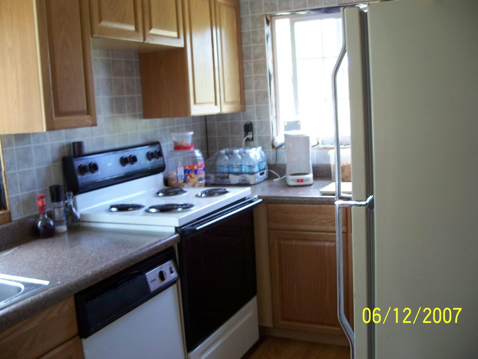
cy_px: 180
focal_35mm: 38
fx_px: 525
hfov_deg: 49.0
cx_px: 243
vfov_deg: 37.7
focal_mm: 7.8
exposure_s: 1/25
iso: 200
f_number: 2.8
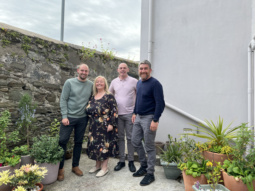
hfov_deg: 67.3
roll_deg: -1.5
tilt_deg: +2.2
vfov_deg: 53.1
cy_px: 96
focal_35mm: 26
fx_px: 192
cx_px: 128
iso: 50
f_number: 1.5
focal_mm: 5.7
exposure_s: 1/1048
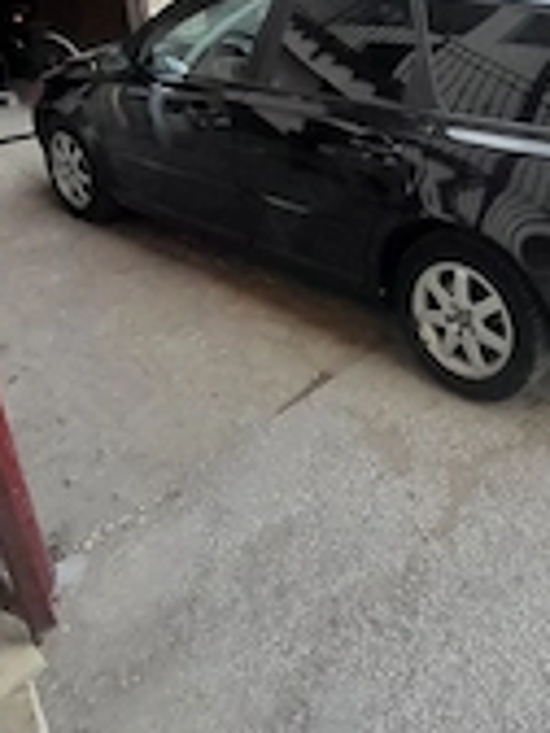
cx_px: 489
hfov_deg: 42.0
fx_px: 657
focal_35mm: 31
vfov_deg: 55.5
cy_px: 183
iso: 40
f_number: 2.2
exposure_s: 1/189
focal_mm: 1.13
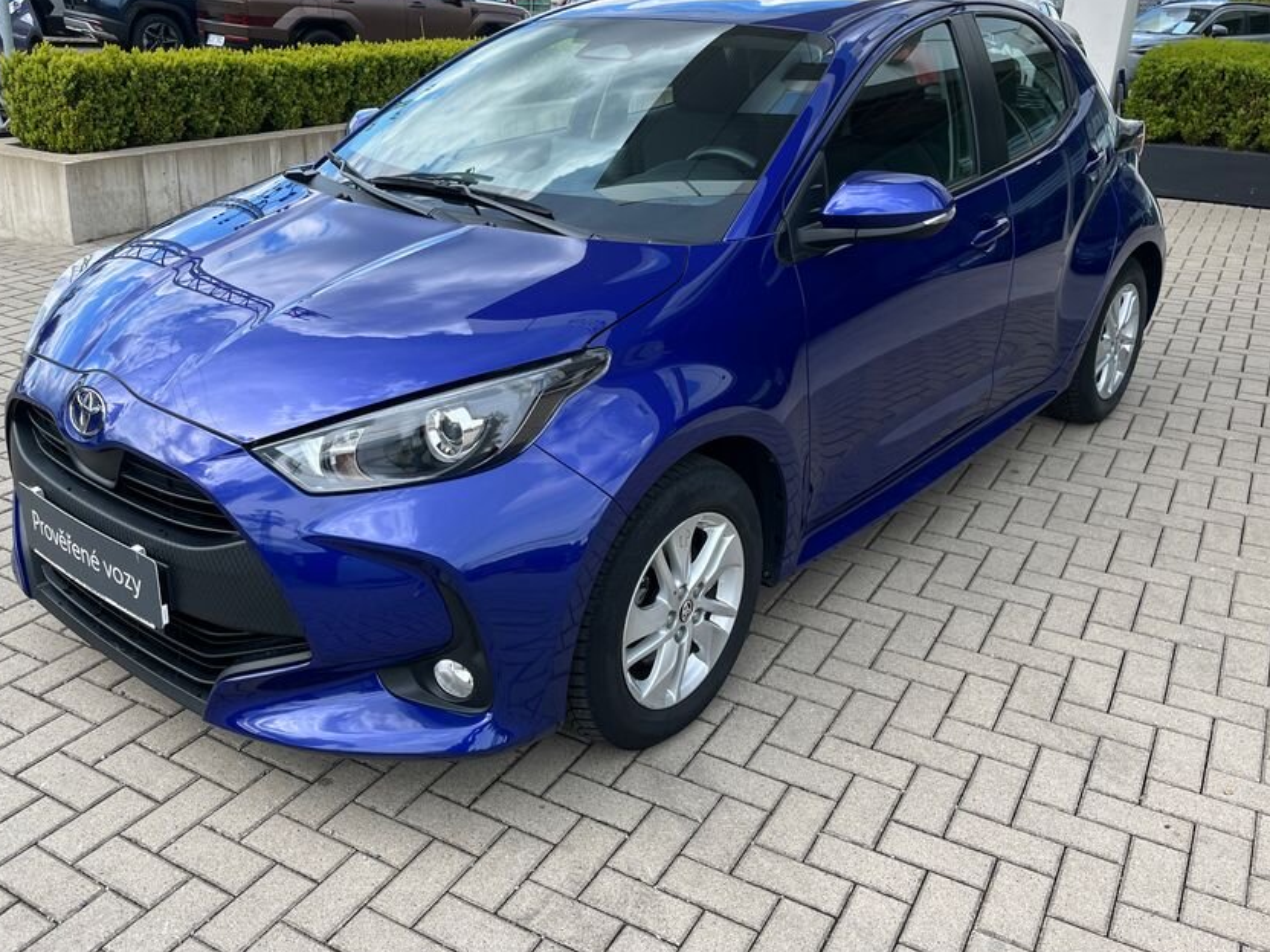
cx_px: 566
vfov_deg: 44.0
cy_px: 404
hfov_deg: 56.7
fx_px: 1174
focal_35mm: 32
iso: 50
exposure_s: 1/1075
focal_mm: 5.1
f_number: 1.6
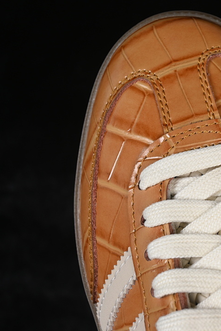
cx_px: 195
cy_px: 165
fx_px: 1040
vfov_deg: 18.1
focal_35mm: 113
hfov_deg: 12.0
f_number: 7.1
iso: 160
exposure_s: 1/80
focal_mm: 50
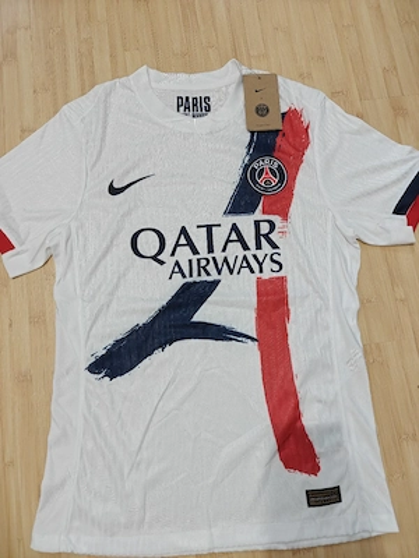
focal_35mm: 23
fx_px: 371
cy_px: 279
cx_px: 210
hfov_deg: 58.9
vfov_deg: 73.9
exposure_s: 1/100
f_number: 1.6
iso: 640
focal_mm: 6.06
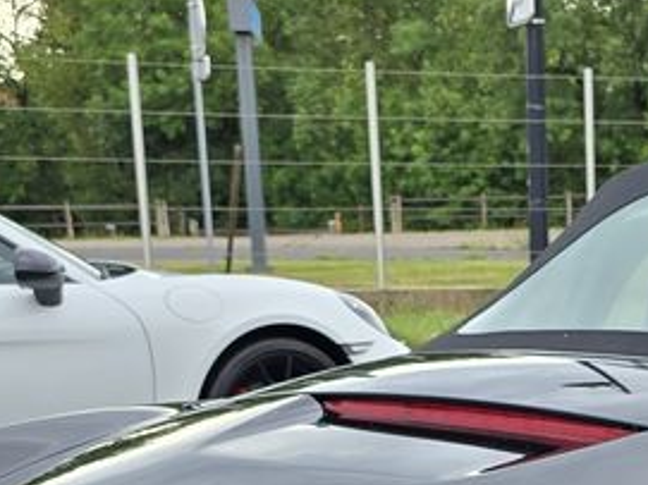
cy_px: 781
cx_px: 698
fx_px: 1909
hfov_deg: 18.6
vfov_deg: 13.4
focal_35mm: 102
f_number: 1.7
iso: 12
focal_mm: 6.3
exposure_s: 1/281
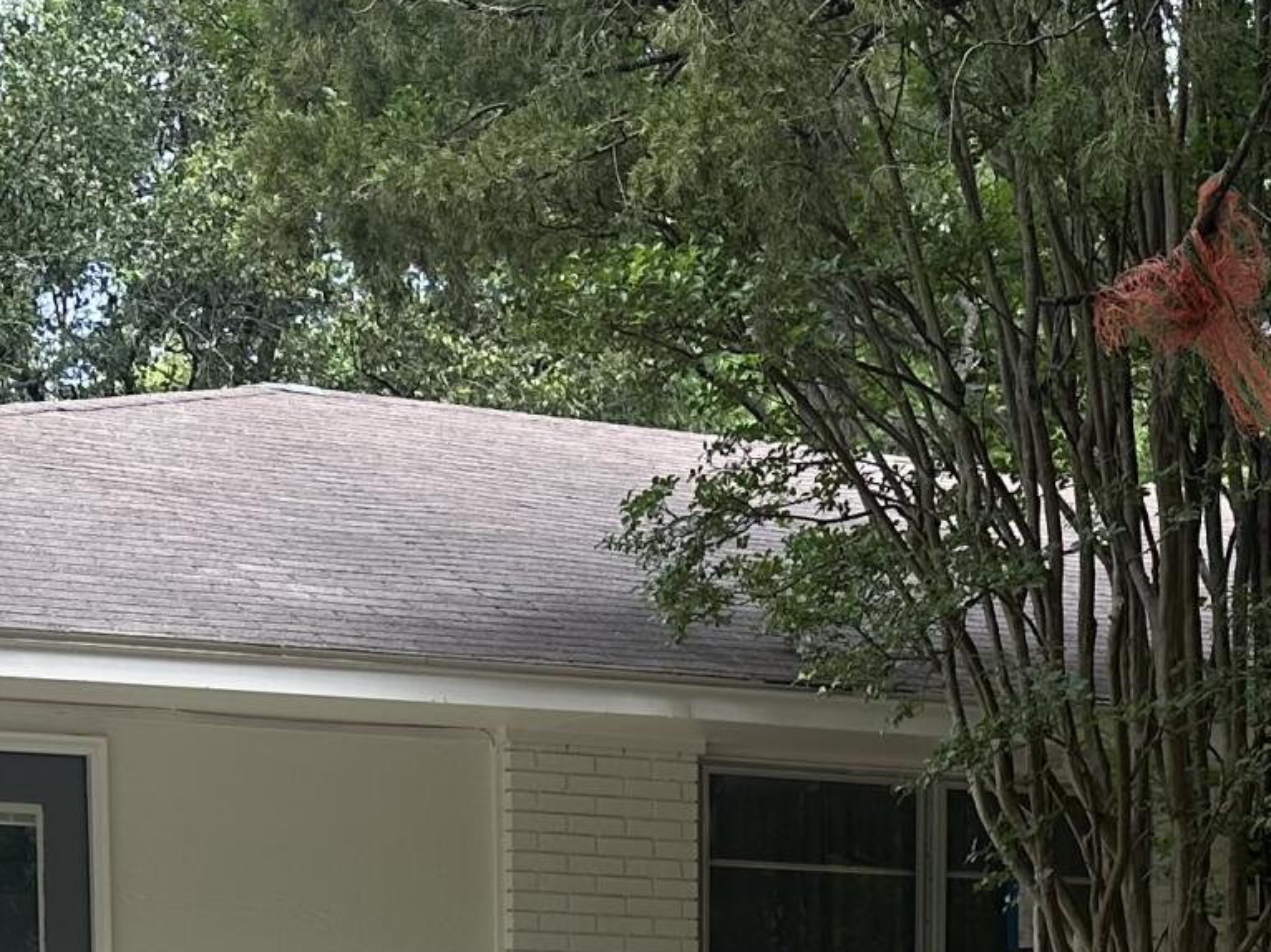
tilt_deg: -4.8
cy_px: 1456
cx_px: 1052
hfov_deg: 20.6
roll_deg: -0.6
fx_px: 3450
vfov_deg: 14.6
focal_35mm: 94
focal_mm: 6.86
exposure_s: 1/785
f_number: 1.78
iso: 80
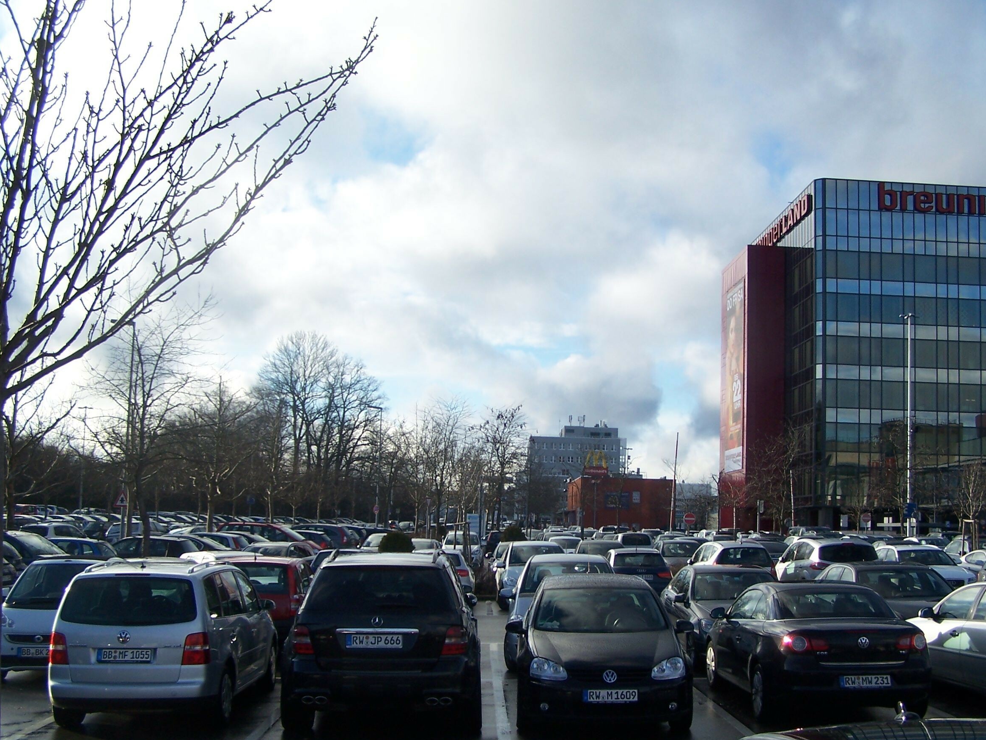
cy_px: 402
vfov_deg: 34.3
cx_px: 536
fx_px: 1196
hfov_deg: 44.8
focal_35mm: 42
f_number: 2.8
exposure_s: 1/1000
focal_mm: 6.3
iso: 80
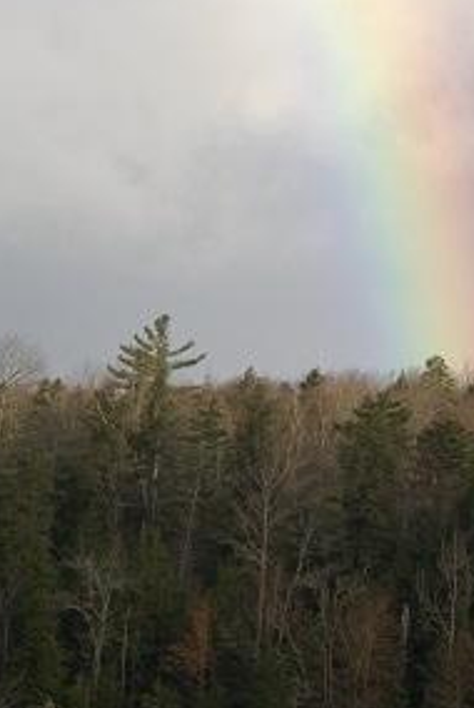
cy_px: 56
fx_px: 6048
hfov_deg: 4.5
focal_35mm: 307
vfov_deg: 6.7
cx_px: 343
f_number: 4.5
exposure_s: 1/200
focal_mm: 100
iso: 100
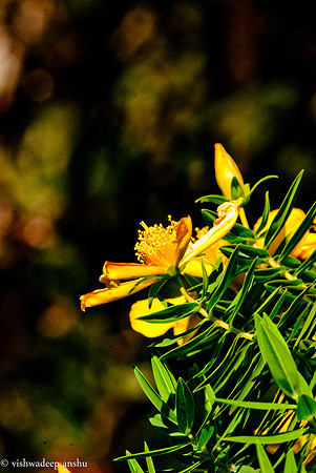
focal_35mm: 450
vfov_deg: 4.6
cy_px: 236
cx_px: 158
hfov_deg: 3.1
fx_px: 5911
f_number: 20
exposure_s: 1/500
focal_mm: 300
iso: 1600
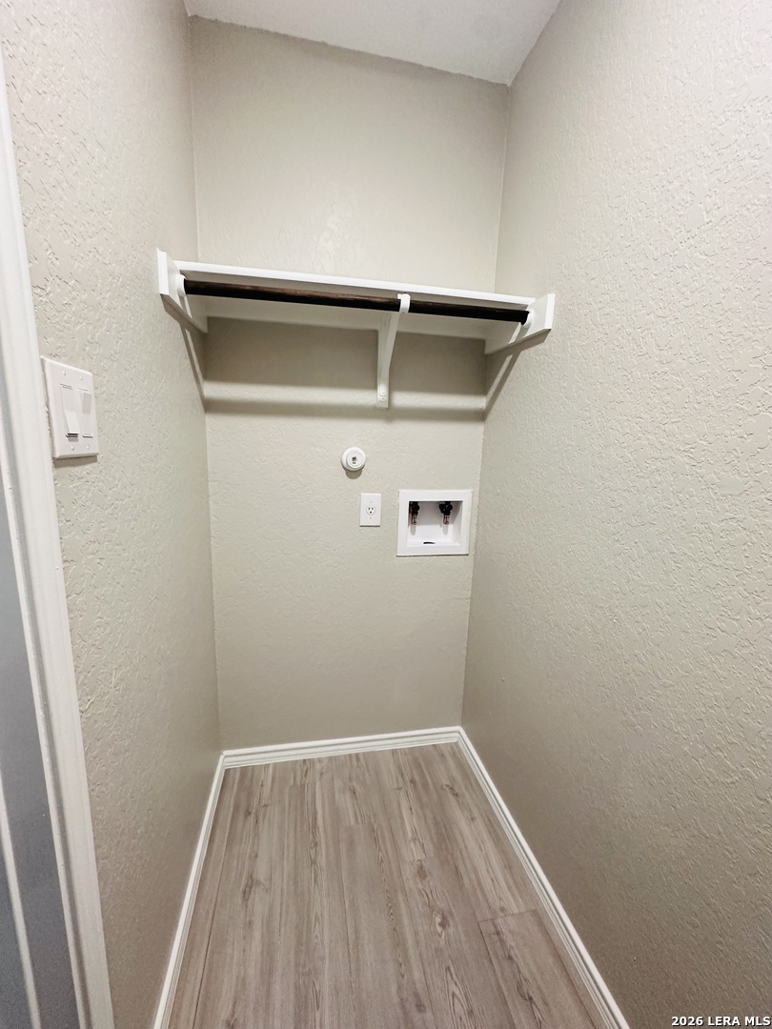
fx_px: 416
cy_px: 514
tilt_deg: -11.1
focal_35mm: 14
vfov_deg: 102.1
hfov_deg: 85.7
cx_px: 386
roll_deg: -2.0
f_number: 2.2
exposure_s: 1/60
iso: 400
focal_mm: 2.22
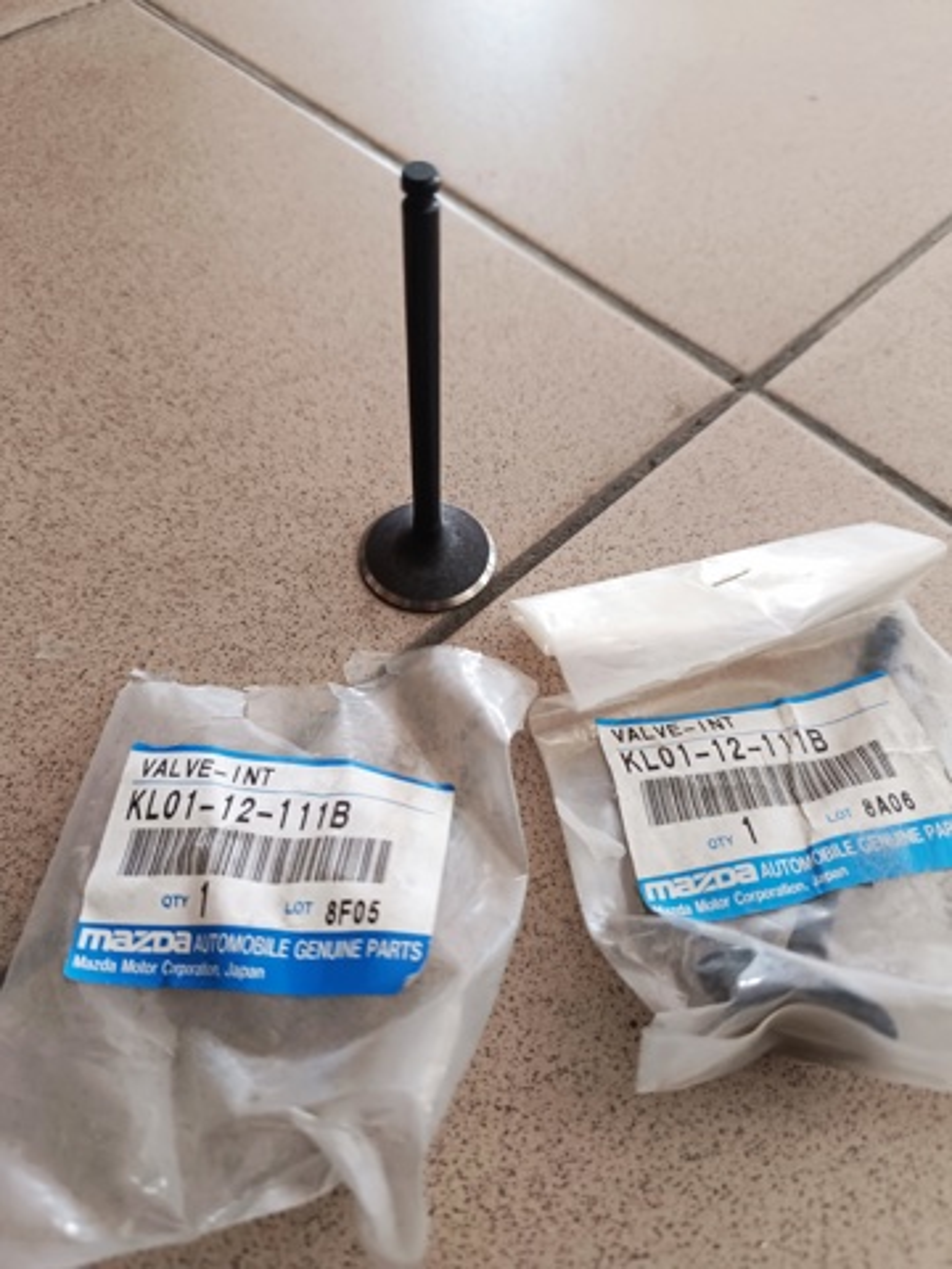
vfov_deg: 71.6
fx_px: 880
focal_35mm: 24
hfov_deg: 56.8
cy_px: 634
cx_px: 476
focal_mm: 6.14
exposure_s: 1/50.3
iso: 1390
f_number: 1.65
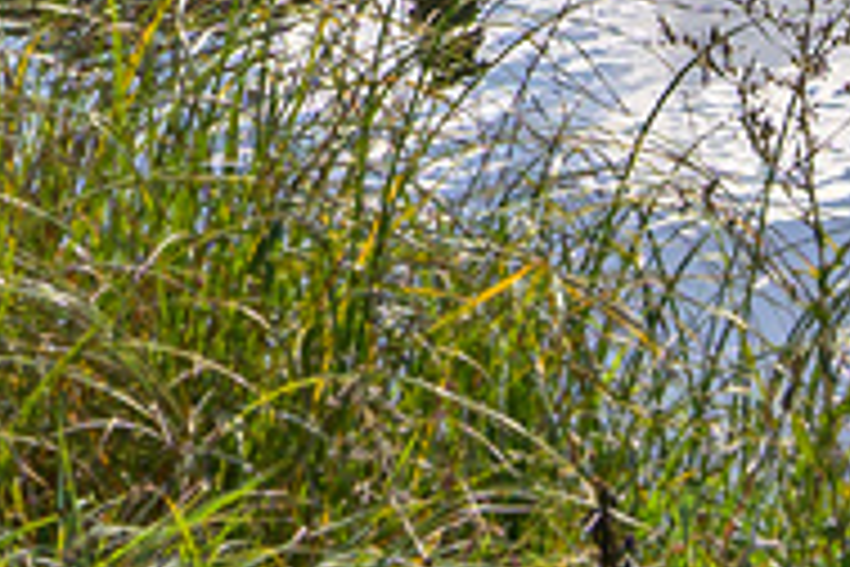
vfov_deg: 5.5
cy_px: -860
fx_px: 5623
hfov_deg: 8.5
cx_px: -279
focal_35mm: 238
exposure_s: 1/750
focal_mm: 25
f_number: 8
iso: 200
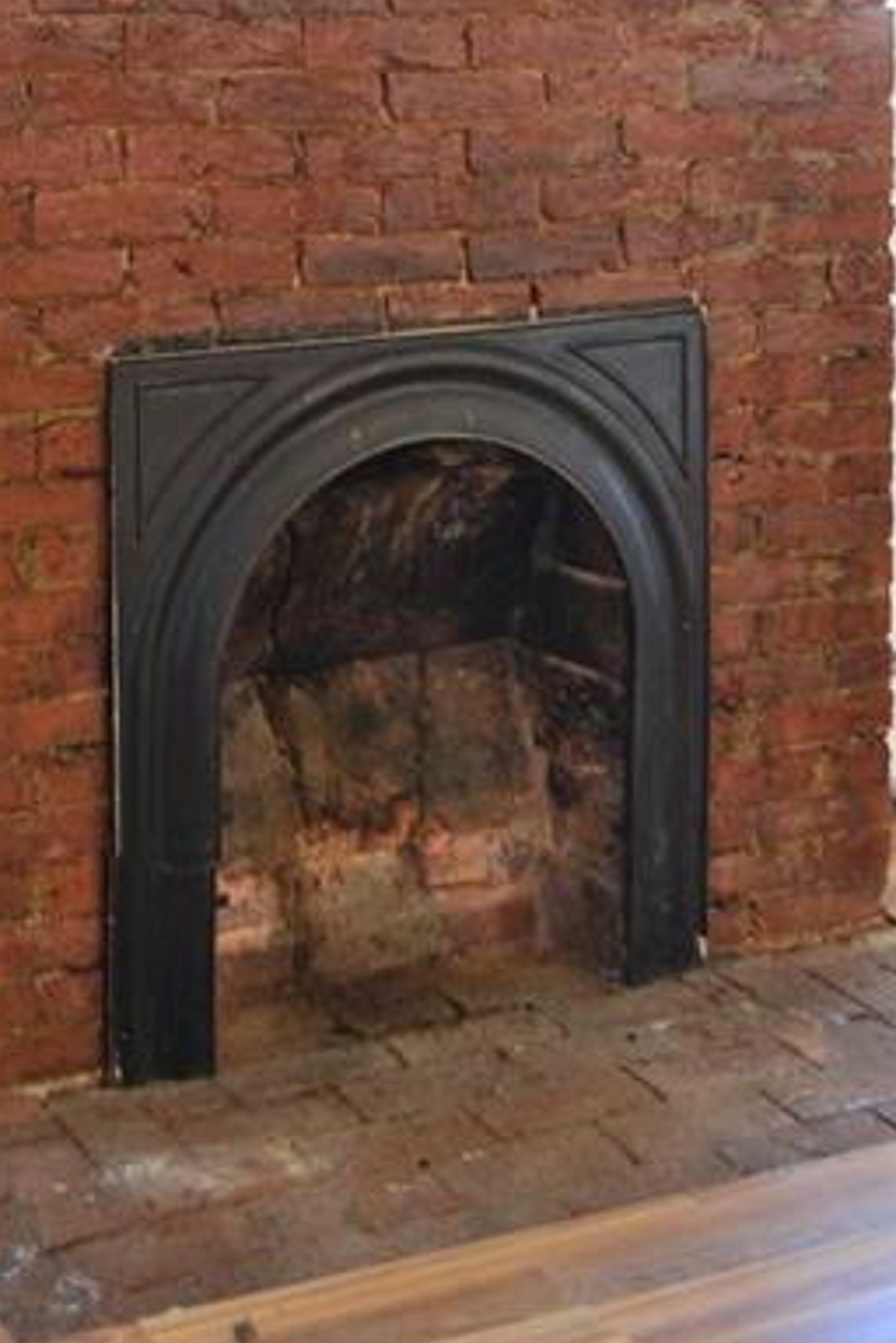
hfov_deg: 18.9
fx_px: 2688
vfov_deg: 26.9
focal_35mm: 72
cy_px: 73
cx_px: 290
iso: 800
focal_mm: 24
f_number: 4
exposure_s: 1/15
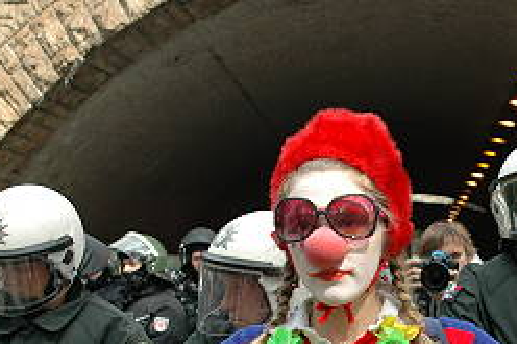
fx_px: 918
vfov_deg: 20.9
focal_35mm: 64
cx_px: 400
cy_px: 289
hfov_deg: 30.8
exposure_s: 1/800
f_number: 4.5
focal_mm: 24
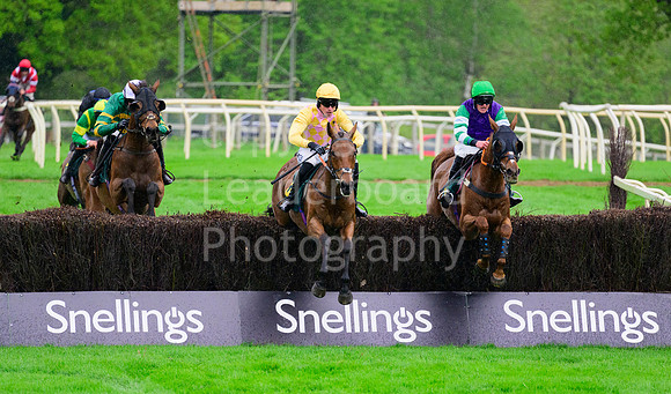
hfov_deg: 4.2
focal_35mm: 503
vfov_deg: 2.5
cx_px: 332
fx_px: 9044
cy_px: 271
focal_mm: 400
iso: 1600
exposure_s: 1/1600
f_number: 5.6
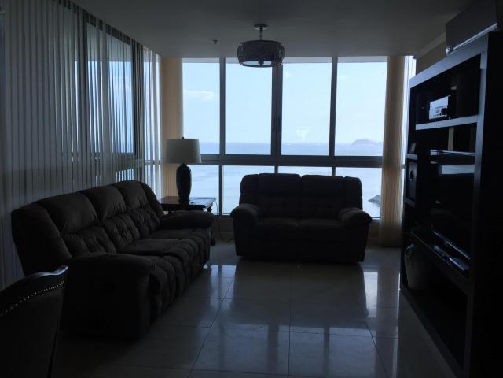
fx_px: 421
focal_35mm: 29
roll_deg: -0.9
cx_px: 252
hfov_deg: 61.7
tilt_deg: -6.5
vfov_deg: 48.2
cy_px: 189
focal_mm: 4.15
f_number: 2.2
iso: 32
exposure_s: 1/241
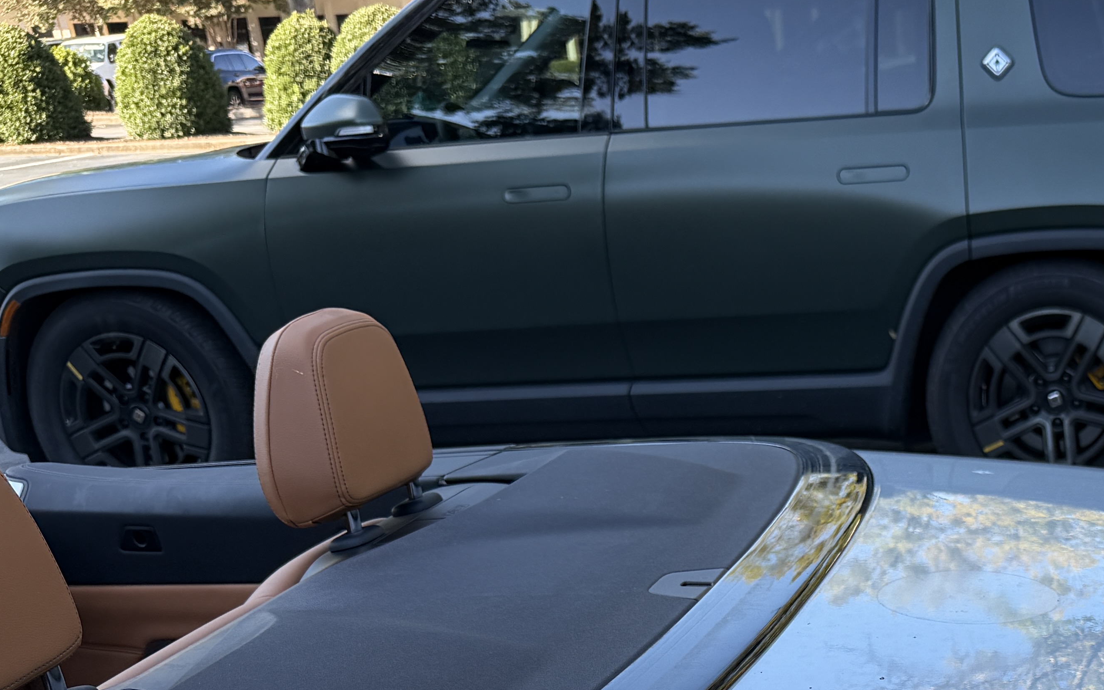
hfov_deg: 34.8
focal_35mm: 55
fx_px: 1655
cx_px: 998
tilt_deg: -27.2
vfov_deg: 21.5
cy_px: 880
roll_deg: +1.3
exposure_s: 1/715
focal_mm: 6.76
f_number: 1.78
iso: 80
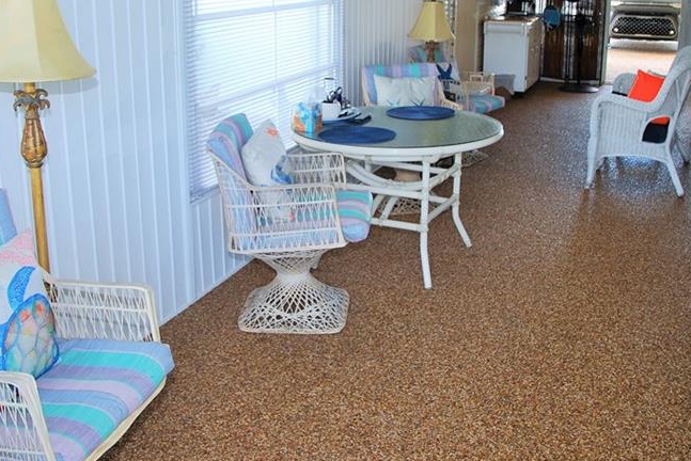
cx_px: 348
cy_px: 142
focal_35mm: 38
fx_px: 730
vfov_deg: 34.7
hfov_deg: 50.7
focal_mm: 16
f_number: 4
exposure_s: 1/60
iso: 200
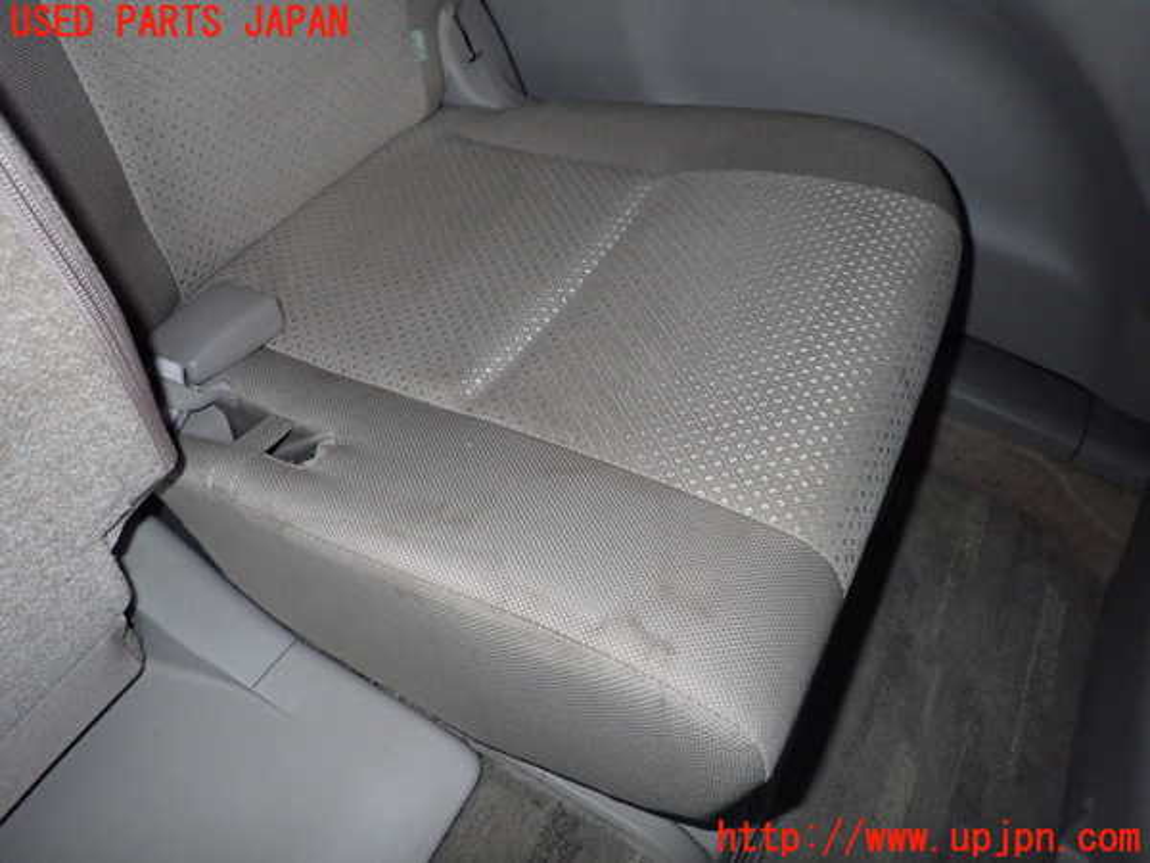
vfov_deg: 54.9
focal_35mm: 25
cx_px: 575
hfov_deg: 69.4
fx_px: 831
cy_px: 432
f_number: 5.6
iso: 640
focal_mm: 4.5
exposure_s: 1/30
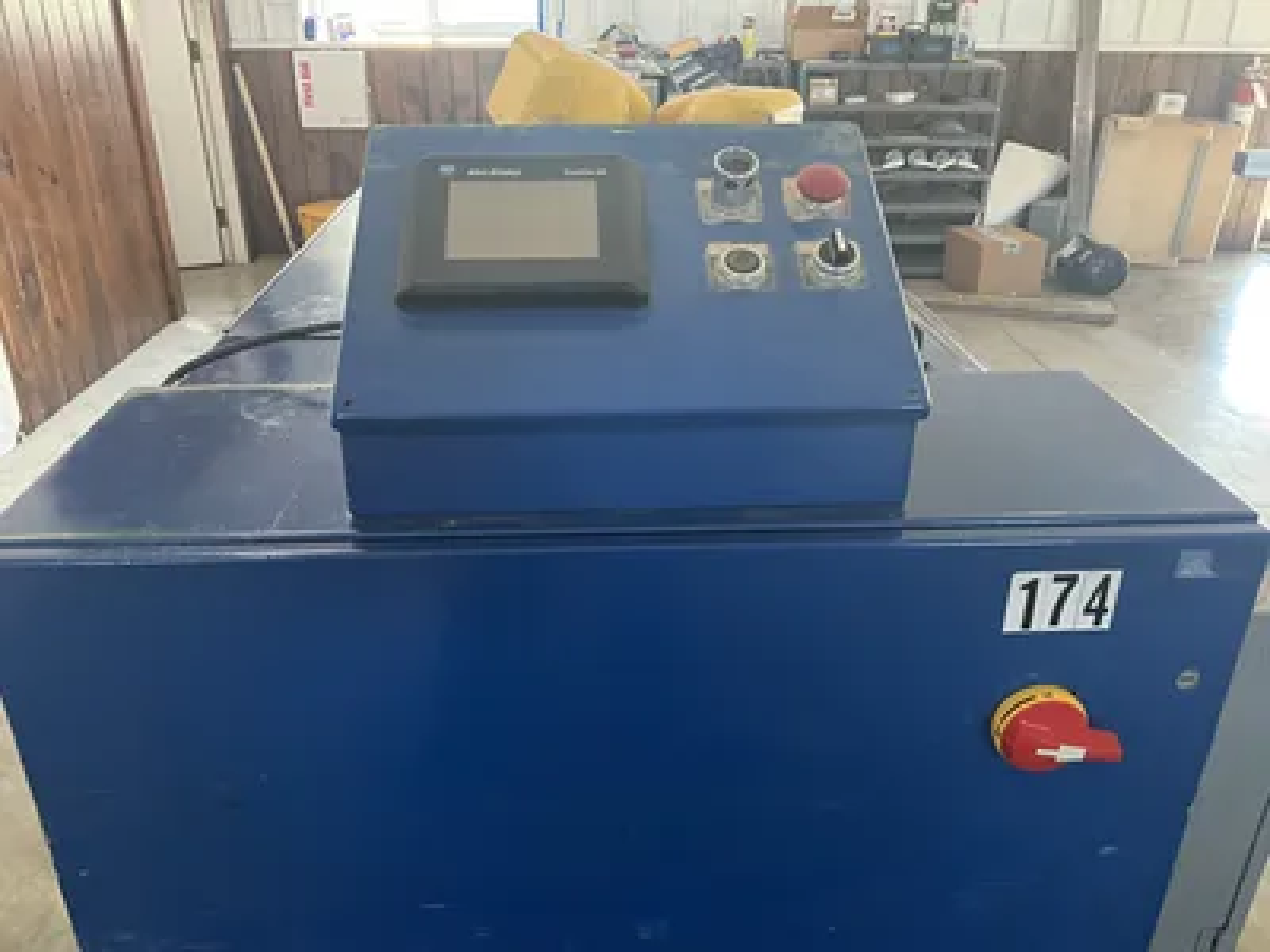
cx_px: 635
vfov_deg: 48.2
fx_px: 1064
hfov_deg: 61.7
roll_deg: -0.7
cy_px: 476
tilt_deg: -26.5
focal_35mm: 29
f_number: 1.8
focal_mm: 3
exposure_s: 1/60
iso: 200
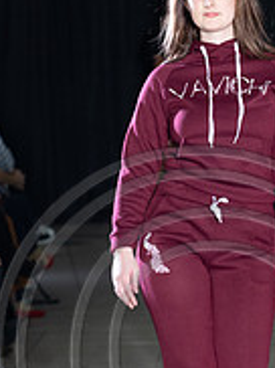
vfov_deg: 6.9
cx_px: 198
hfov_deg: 5.2
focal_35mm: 286
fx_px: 3037
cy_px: 348
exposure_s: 1/125
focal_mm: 120
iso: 1250
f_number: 5.6
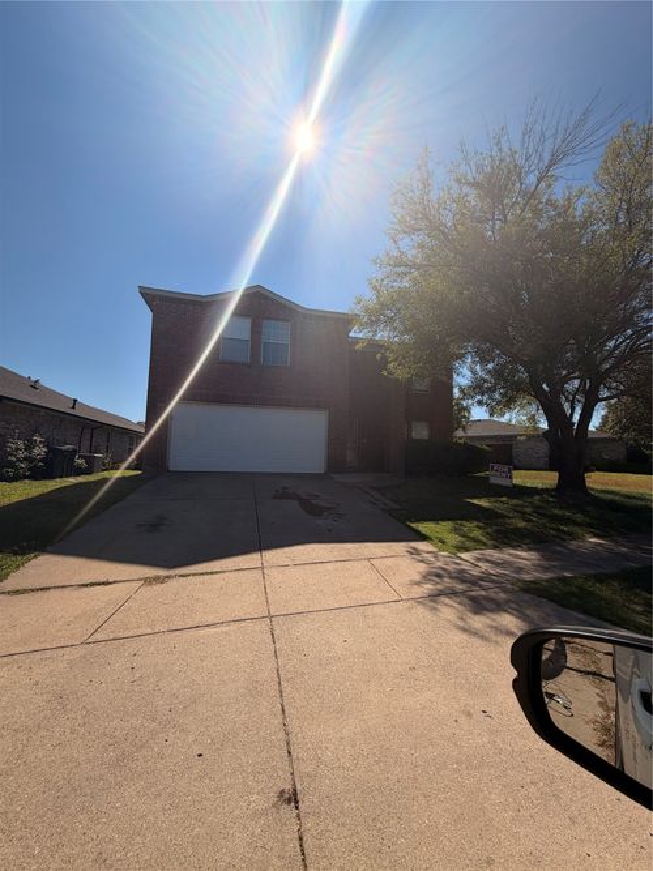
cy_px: 436
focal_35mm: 14
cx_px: 326
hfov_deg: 85.7
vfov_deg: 102.1
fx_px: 352
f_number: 2.2
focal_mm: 2.22
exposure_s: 1/1698
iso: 20
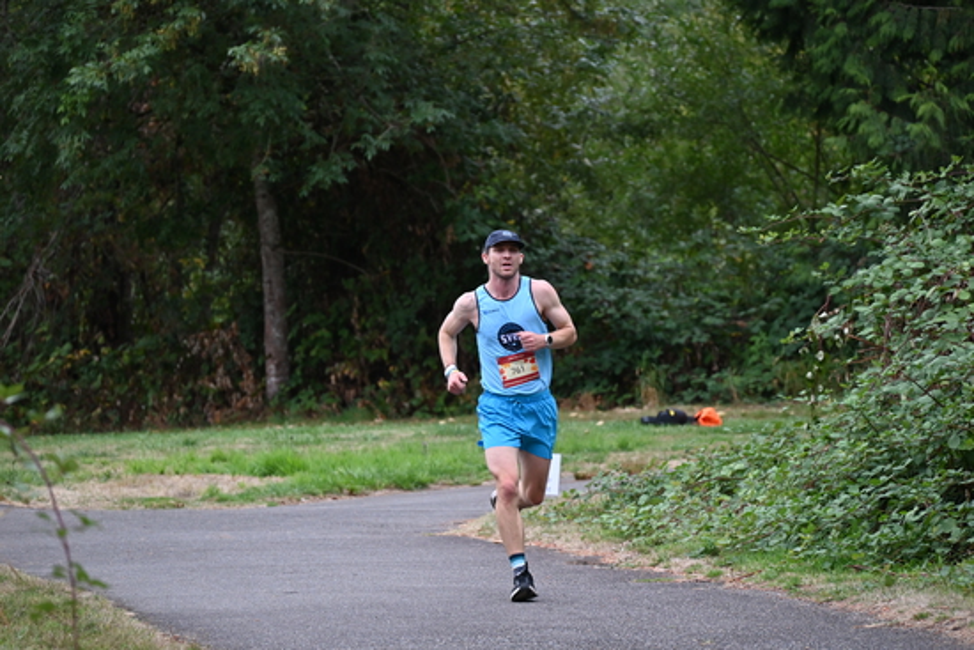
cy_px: 325
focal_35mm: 200
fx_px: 5412
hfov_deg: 10.3
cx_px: 487
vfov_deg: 6.9
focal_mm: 200
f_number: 6.3
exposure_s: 1/250
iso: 1100
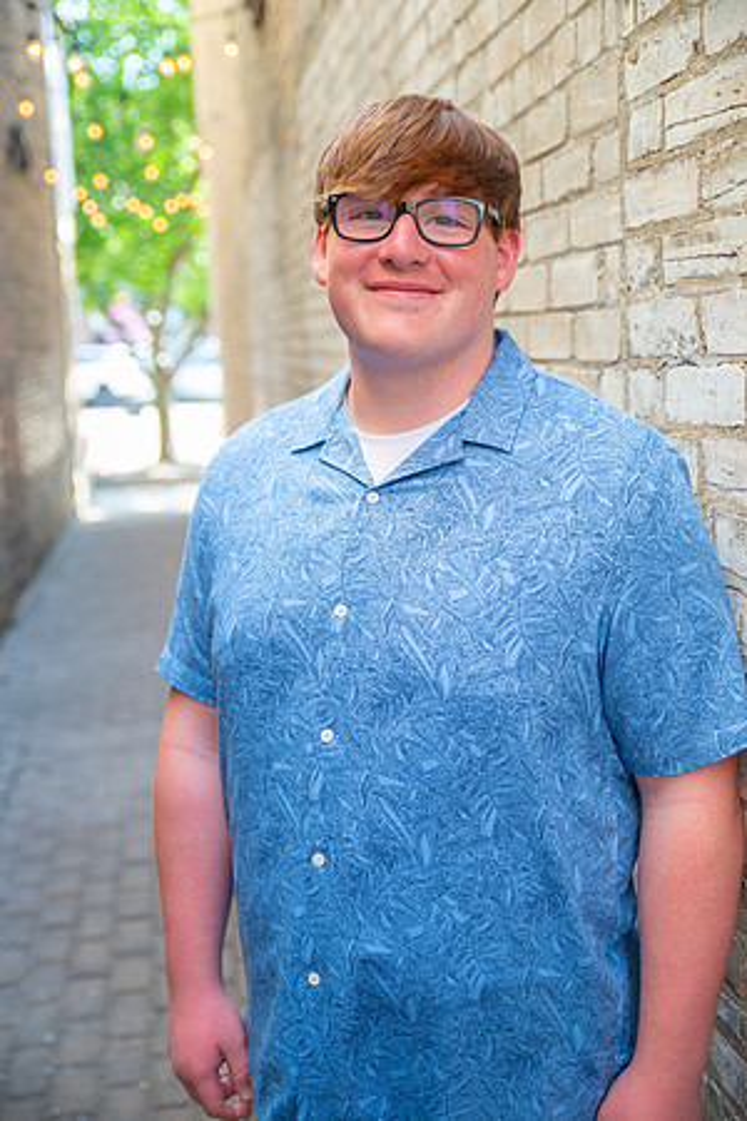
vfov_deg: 44.5
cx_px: 374
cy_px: 560
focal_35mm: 44
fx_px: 1369
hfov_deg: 30.5
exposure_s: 1/100
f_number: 2.8
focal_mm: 44
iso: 160
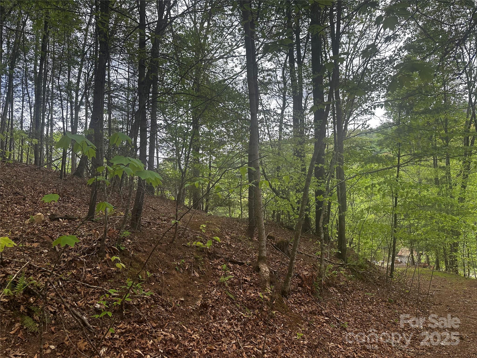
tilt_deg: +2.8
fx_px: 331
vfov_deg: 56.8
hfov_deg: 71.6
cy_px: 179
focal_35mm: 24
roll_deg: +4.3
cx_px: 238
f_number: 1.78
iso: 80
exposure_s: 1/431
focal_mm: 6.86
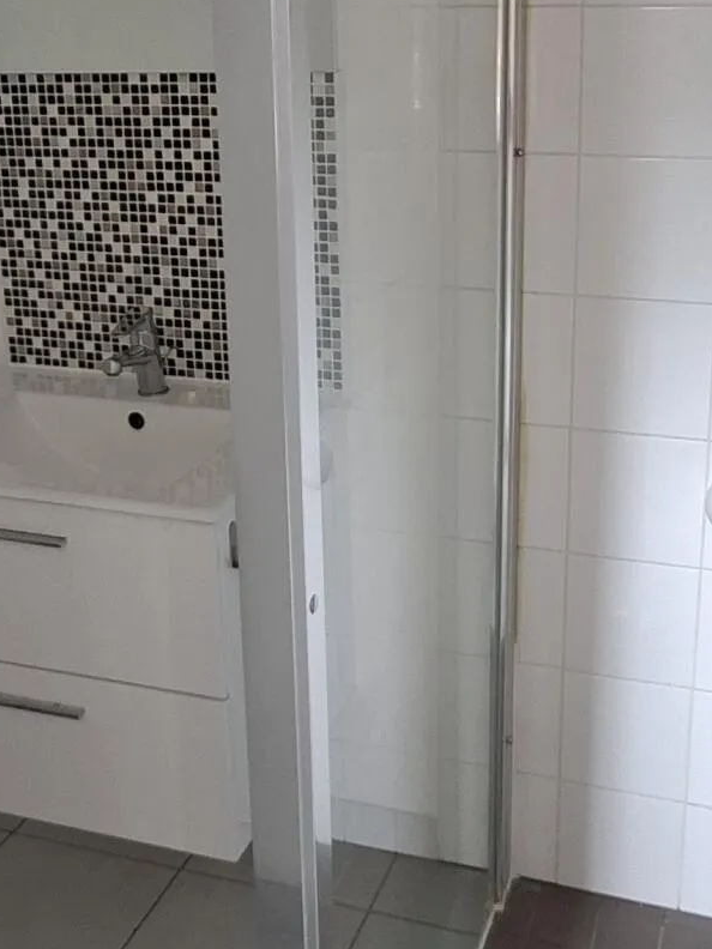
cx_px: 406
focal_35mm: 42
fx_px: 1152
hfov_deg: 34.3
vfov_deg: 44.4
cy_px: 356
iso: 160
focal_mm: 1.74
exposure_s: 1/40
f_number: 2.2
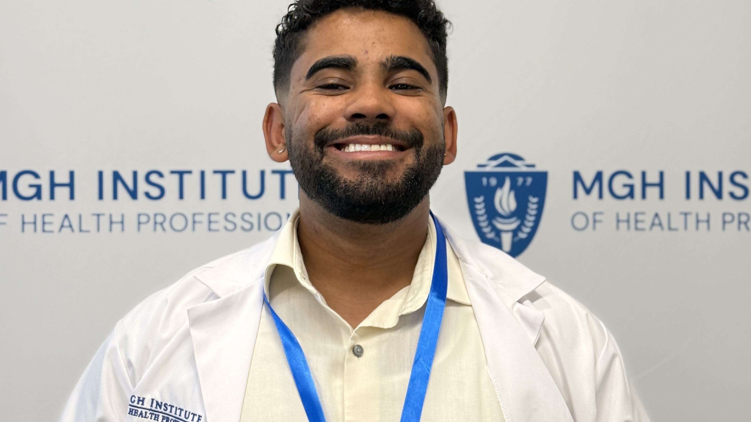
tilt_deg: -3.6
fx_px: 1394
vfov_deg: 17.2
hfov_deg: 30.2
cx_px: 375
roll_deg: -1.3
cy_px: 201
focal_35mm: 70
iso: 64
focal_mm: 6.76
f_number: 1.78
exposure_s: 1/60
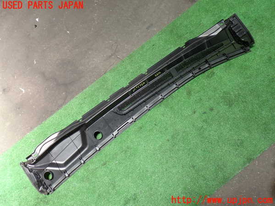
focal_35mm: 30
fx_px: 238
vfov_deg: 46.8
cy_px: 103
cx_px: 138
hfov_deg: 60.0
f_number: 2.3
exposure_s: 1/60
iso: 200
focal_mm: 5.4
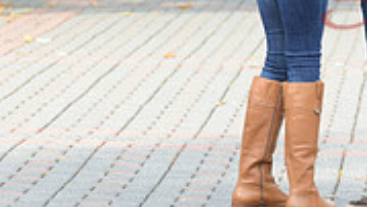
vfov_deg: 2.6
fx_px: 4470
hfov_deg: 4.7
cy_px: -108
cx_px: 349
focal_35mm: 459
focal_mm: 135
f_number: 8
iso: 500
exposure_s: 1/250
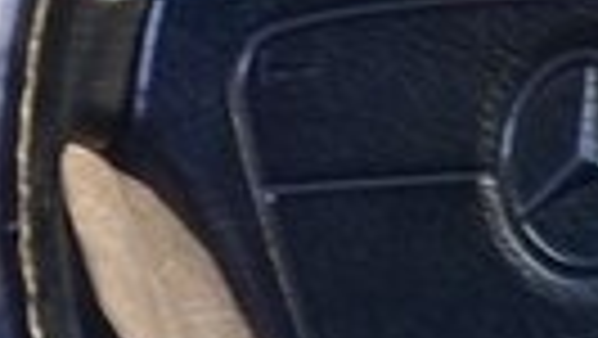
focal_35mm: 168
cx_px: 342
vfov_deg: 7.1
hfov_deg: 12.8
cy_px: -246
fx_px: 2666
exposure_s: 1/33
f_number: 2.2
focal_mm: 3.3
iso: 80
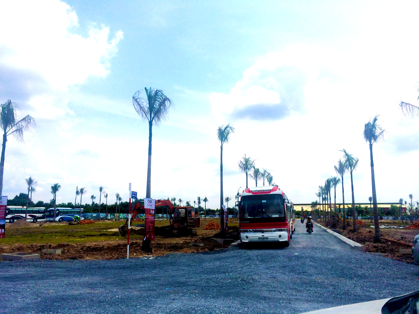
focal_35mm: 30
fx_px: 363
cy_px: 157
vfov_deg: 46.8
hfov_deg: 60.0
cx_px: 210
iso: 40
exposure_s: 1/5128
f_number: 2.2
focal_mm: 4.12
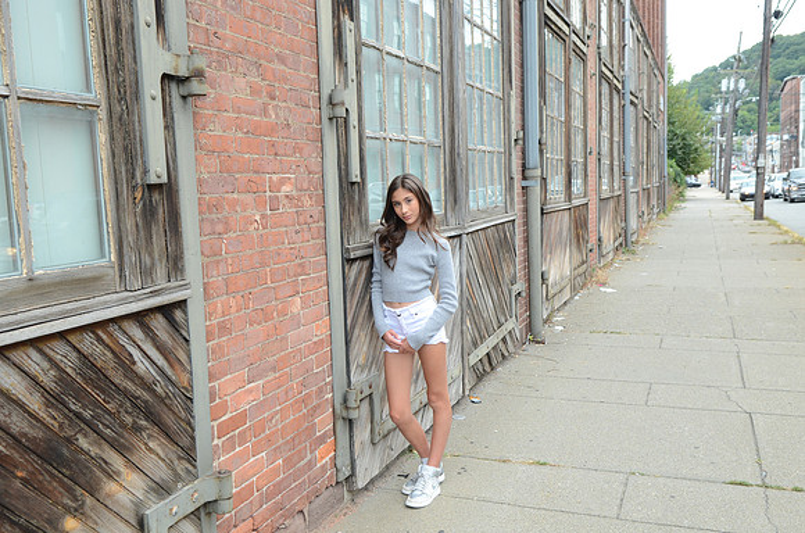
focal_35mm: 34
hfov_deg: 55.2
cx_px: 402
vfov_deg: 38.2
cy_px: 266
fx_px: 770
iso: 500
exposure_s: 1/250
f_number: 6.3
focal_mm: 23
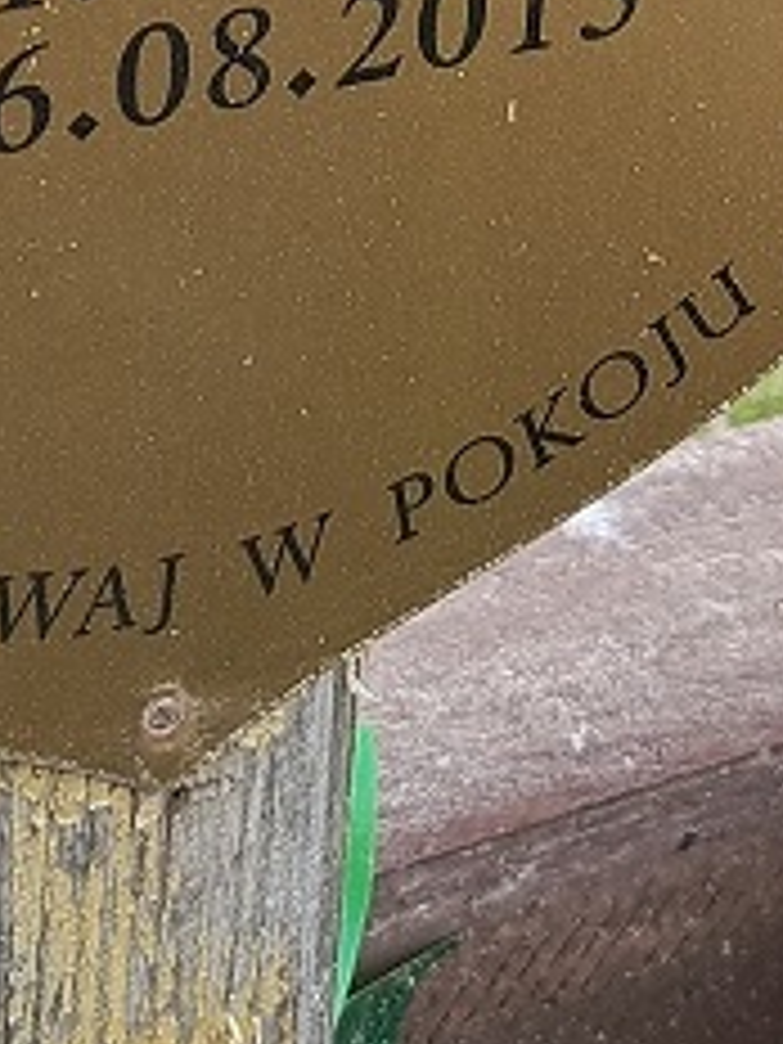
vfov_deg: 15.0
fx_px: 3710
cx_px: 479
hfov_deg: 12.0
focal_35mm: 123
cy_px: -479
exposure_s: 1/200
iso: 89
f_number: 1.75
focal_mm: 5.25
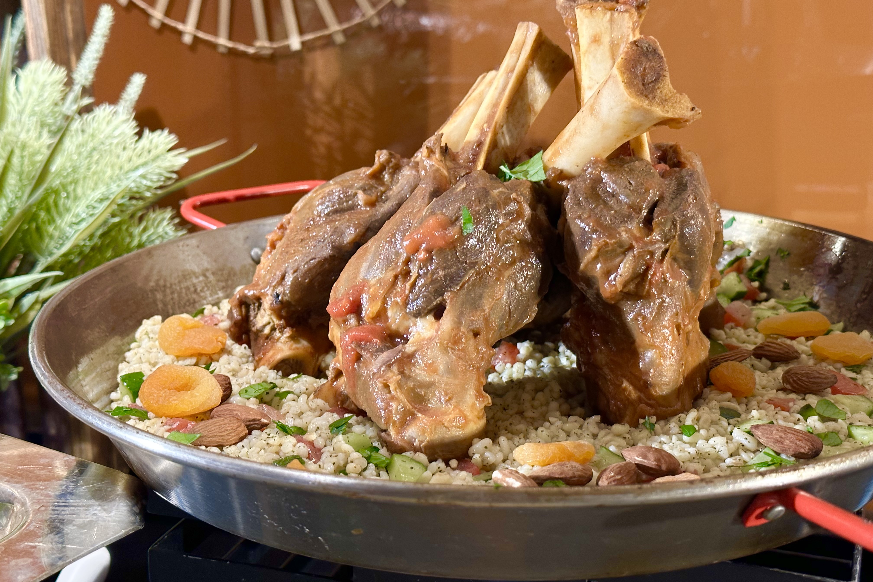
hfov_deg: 39.6
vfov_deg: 27.0
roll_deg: +0.5
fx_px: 1212
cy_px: 261
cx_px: 437
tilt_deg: -16.7
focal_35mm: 50
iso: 250
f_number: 1.78
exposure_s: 1/33
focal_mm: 6.86
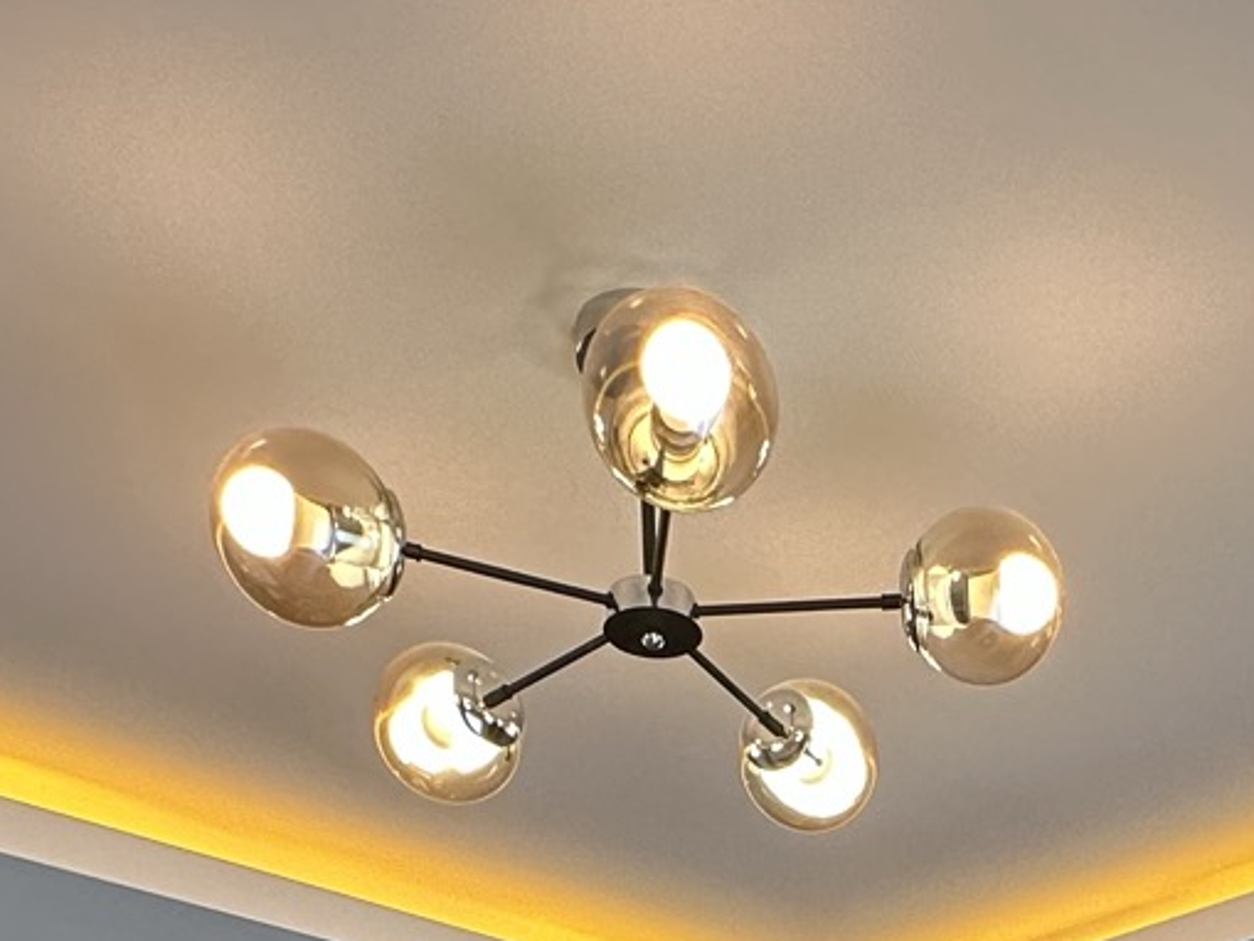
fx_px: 1993
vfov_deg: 20.3
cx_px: 1059
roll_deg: +1.2
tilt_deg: +1.3
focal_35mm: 55
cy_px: 1621
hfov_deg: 33.6
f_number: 2.2
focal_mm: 2.22
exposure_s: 1/100
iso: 160
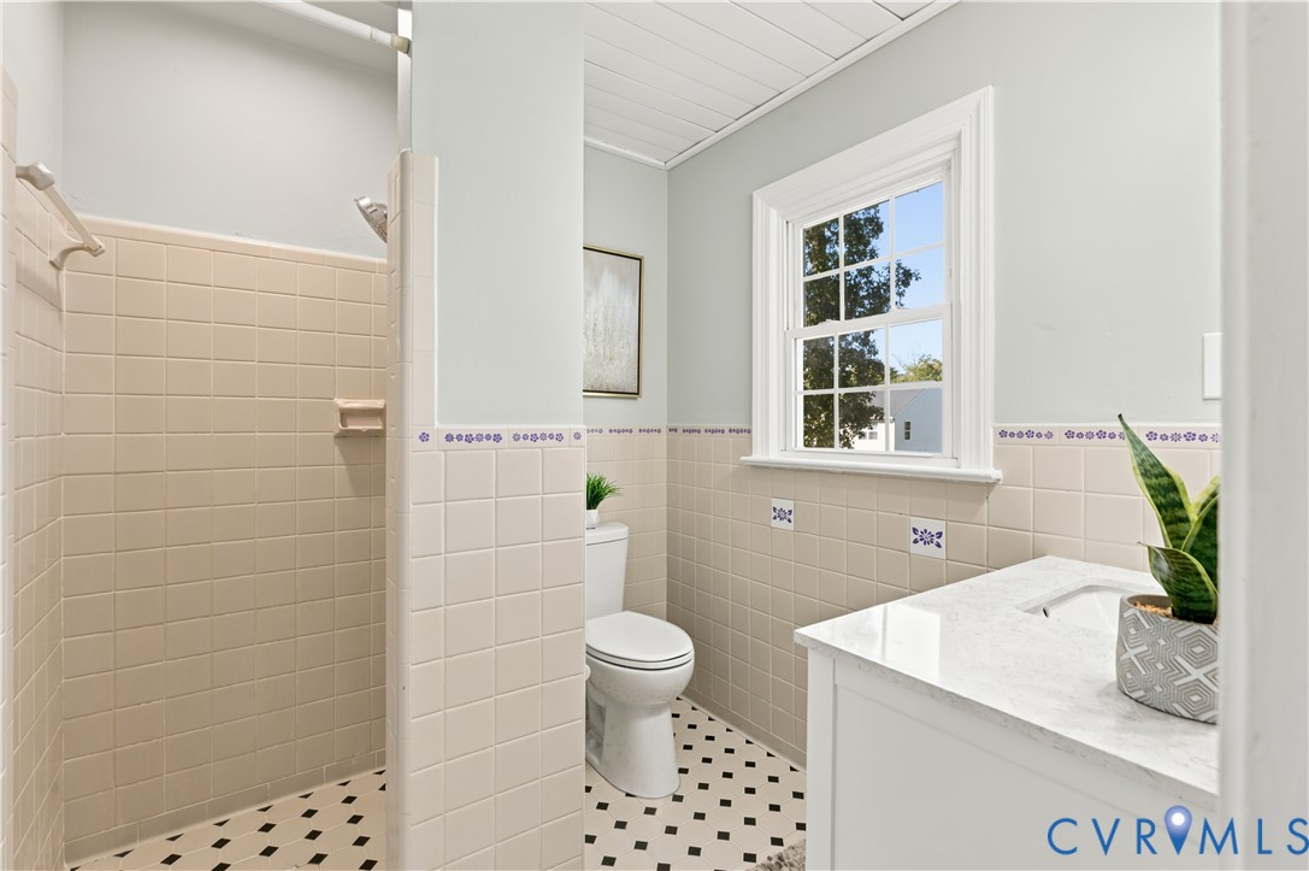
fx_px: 581
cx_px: 654
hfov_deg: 96.8
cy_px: 436
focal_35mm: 16
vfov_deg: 73.7
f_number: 9
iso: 1000
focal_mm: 16
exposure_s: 1/15
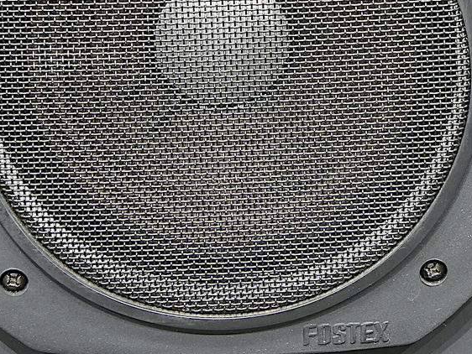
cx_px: 226
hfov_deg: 6.3
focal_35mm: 316
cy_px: 66
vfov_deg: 4.7
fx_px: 4311
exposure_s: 1/1.3
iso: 200
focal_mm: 33.2
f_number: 5.6
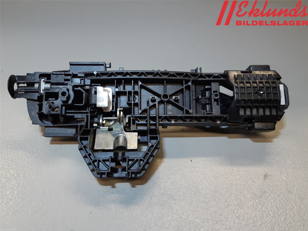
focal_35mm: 26
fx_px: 231
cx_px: 154
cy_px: 116
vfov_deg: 53.1
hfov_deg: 67.3
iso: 50
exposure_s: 1/50
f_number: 1.7
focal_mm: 3.93
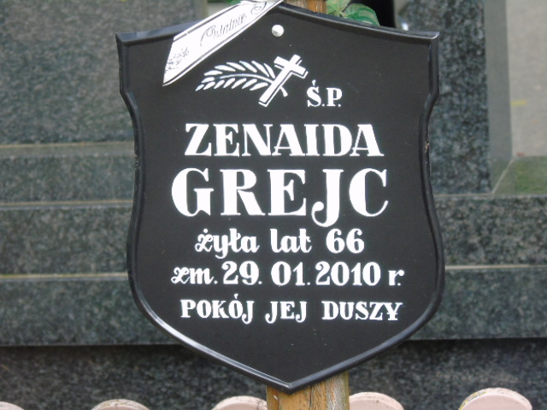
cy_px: 205
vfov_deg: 5.3
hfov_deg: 7.1
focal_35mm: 278
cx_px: 274
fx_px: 4393
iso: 320
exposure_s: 1/125
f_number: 4.9
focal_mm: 50
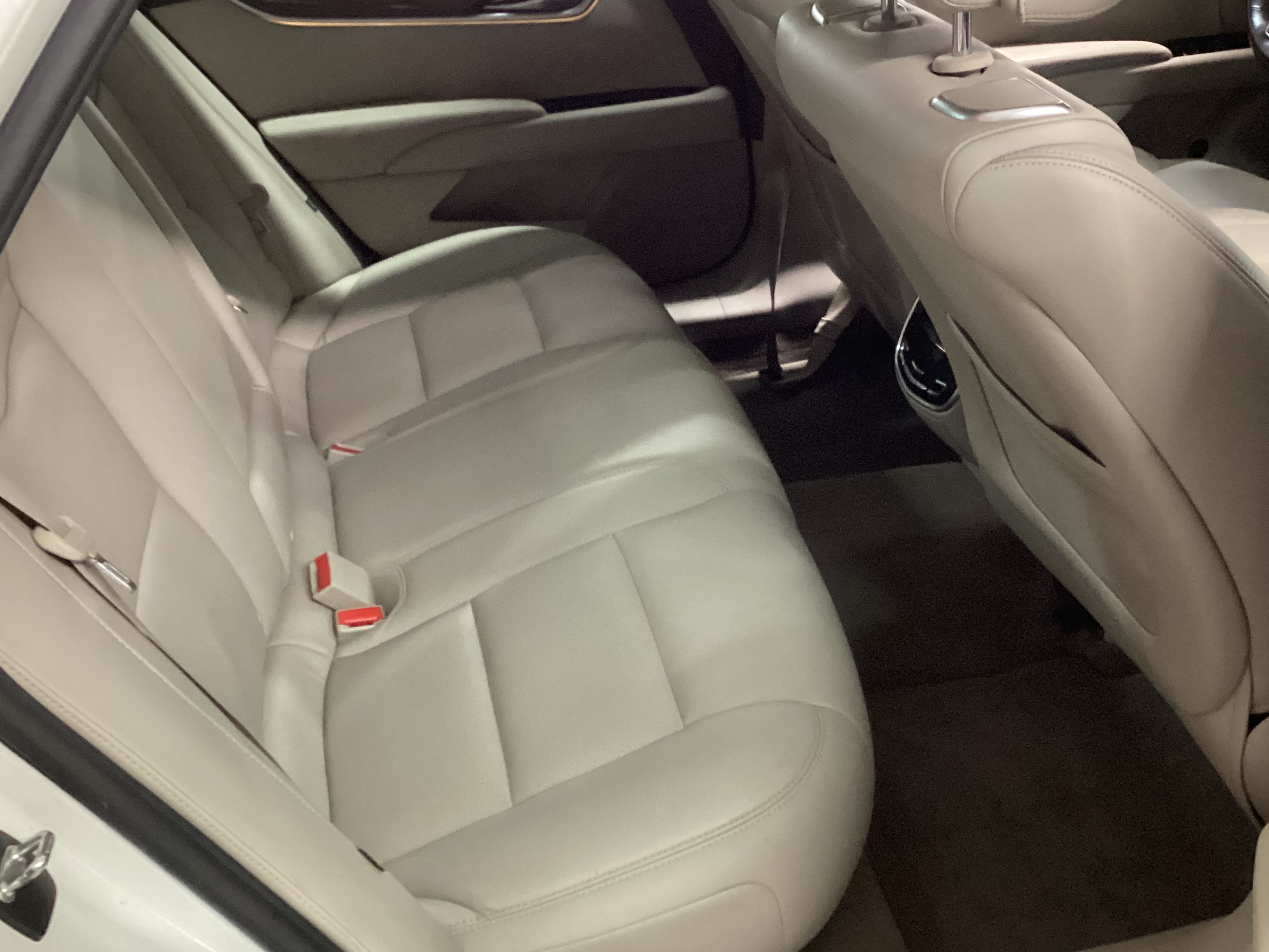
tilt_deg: -30.3
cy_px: 382
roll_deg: +1.7
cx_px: 675
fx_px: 1503
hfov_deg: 45.7
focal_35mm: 41
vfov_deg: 35.0
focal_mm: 3.3
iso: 500
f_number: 2.4
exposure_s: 1/25
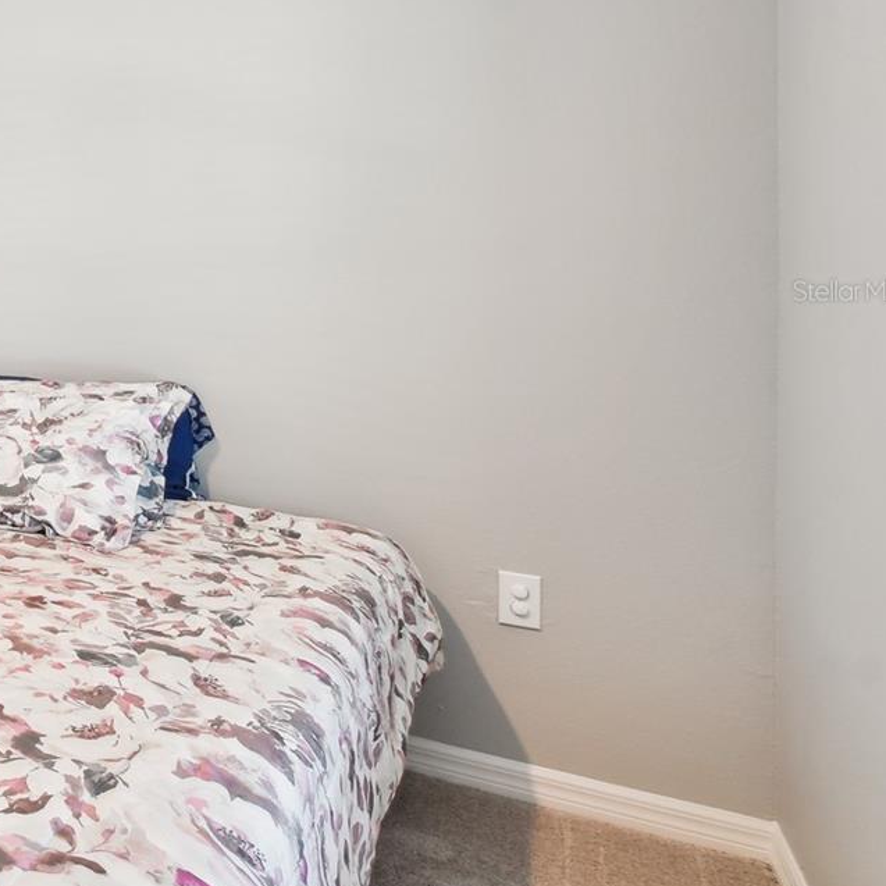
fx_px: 927
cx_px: -196
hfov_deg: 37.5
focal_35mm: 32
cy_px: 291
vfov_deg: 50.1
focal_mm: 10
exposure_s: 1/2
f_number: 8
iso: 100
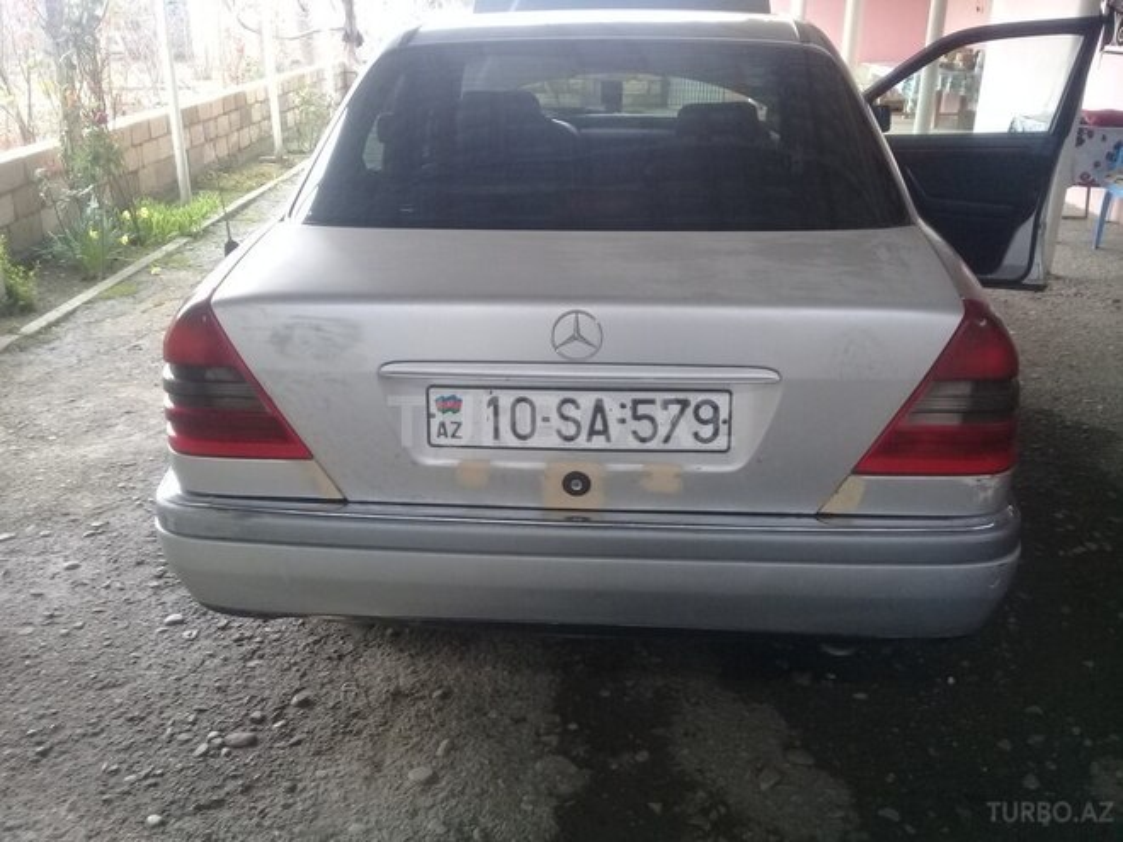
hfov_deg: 58.4
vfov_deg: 45.4
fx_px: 1006
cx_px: 562
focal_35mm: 31
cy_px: 421
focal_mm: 3.3
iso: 80
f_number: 2.2
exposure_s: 1/40
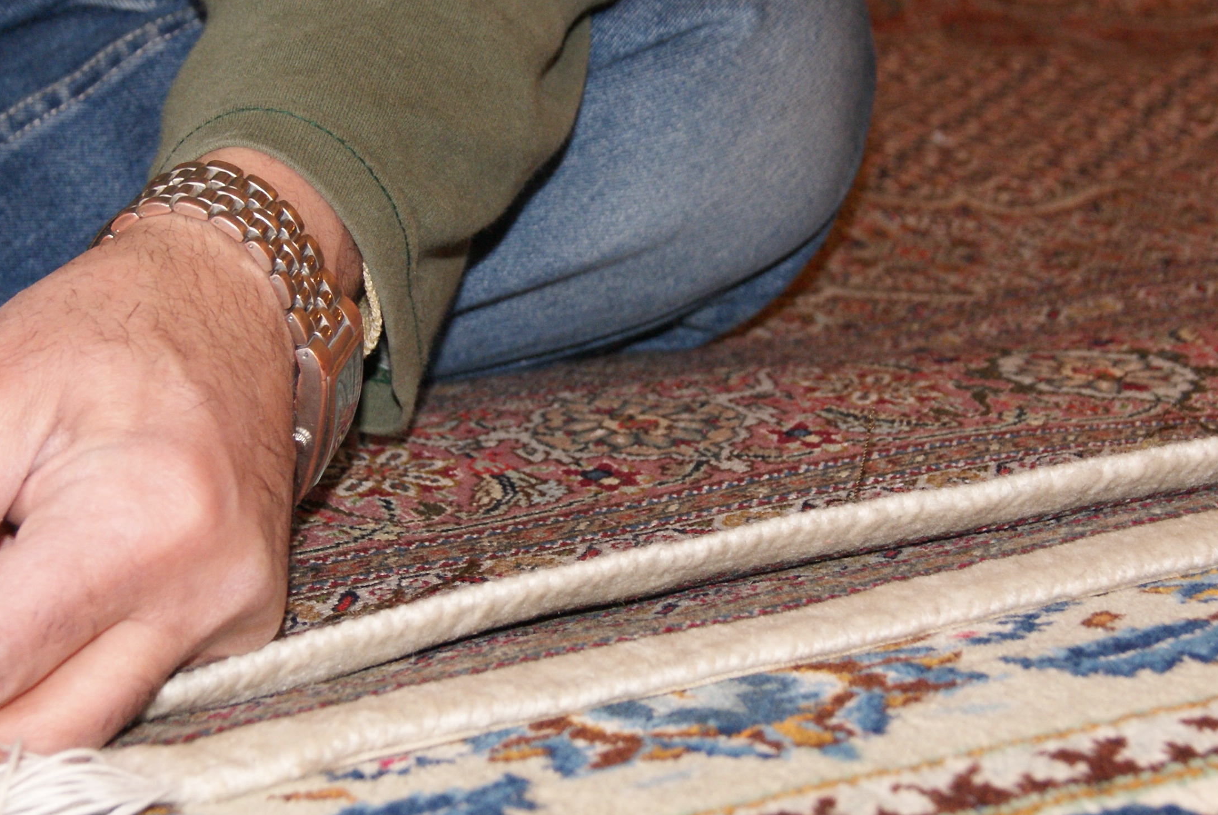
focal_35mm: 146
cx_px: 620
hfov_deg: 14.1
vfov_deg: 9.4
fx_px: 4942
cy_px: 322
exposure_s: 1/80
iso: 400
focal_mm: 55
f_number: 5.6
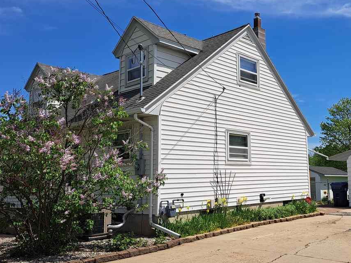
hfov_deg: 49.3
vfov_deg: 39.7
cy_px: 134
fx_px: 365
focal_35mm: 36
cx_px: 263
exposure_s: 1/2433
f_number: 1.8
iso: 50
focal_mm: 5.23
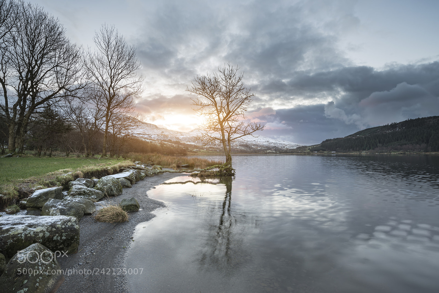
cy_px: 146
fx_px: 220
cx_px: 220
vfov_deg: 67.4
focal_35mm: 18
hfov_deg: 90.0
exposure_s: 1/3
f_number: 16
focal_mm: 18
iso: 100
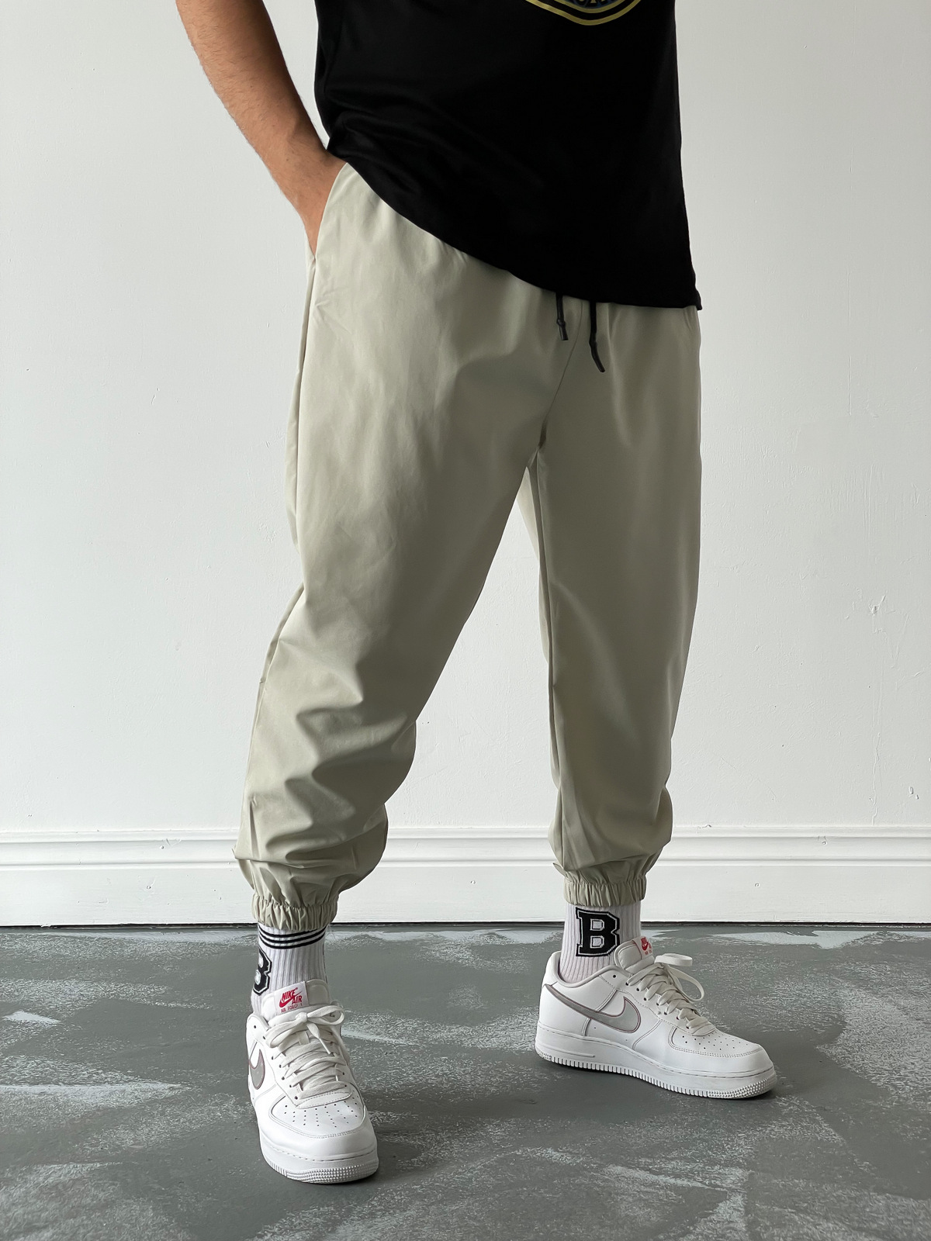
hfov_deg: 28.0
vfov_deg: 36.8
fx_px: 1865
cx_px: 466
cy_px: 620
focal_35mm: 52
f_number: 2
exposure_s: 1/120
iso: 64
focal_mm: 6
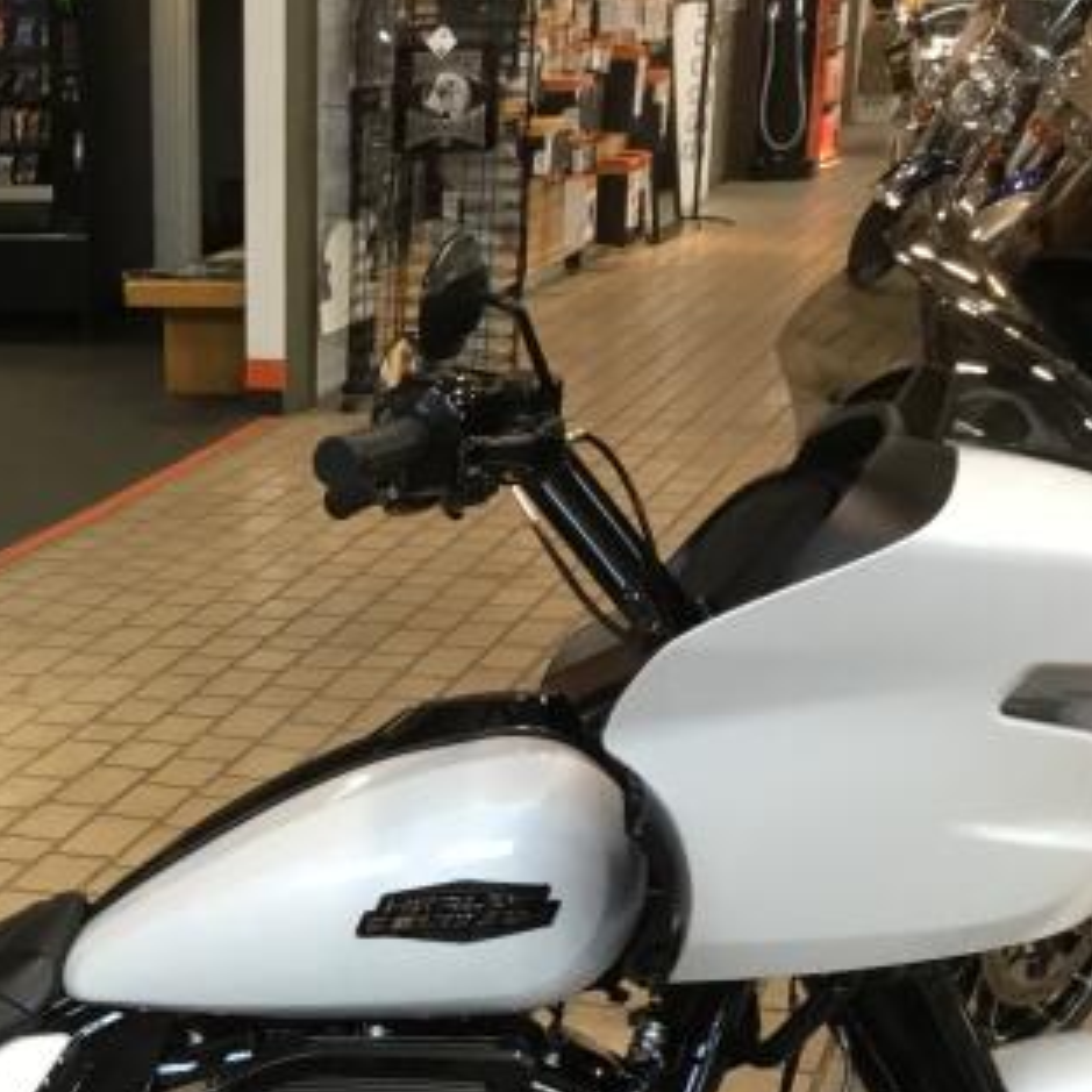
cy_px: 1036
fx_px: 2498
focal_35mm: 70
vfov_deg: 23.8
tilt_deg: -21.8
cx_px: 94
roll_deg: +1.3
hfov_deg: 23.9
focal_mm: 3.3
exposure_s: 1/30
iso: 64
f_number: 2.4
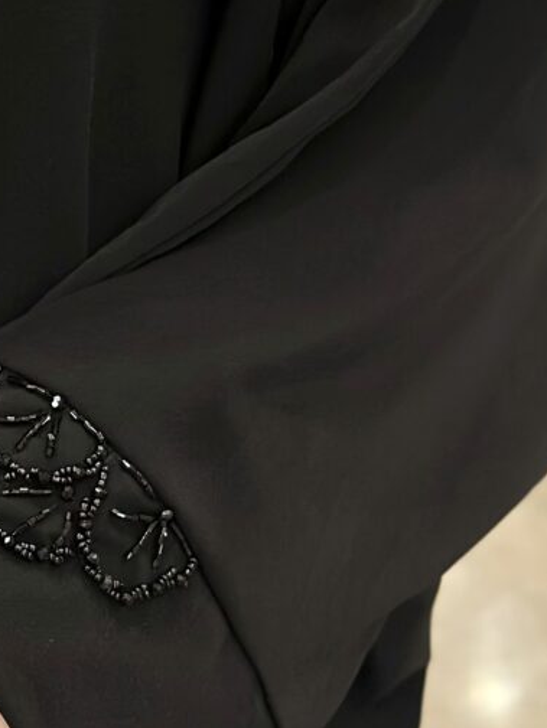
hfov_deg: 9.6
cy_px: -141
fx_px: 3201
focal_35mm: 152
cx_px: -193
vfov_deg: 12.7
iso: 160
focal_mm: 6.86
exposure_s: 1/50
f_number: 1.78
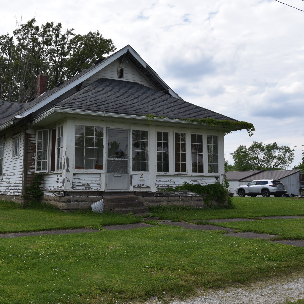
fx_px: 407
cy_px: 152
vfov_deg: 40.9
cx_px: 87
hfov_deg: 40.1
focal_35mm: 41
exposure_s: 1/400
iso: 200
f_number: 10
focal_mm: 32
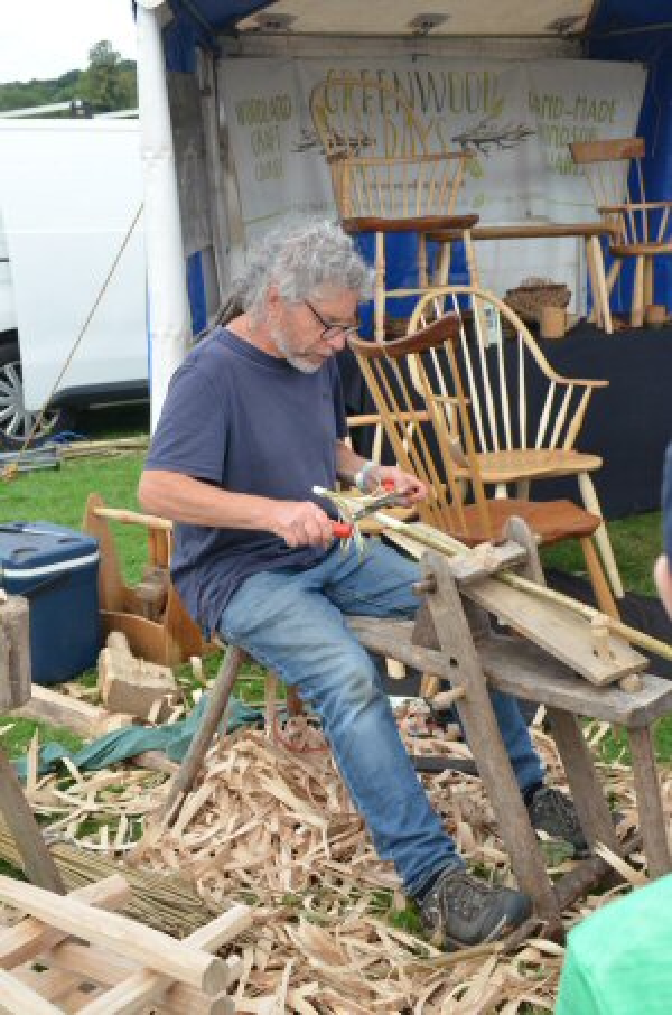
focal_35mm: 51
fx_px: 1434
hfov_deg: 26.4
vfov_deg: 39.0
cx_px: 336
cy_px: 508
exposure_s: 1/800
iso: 1600
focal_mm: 34
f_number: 8
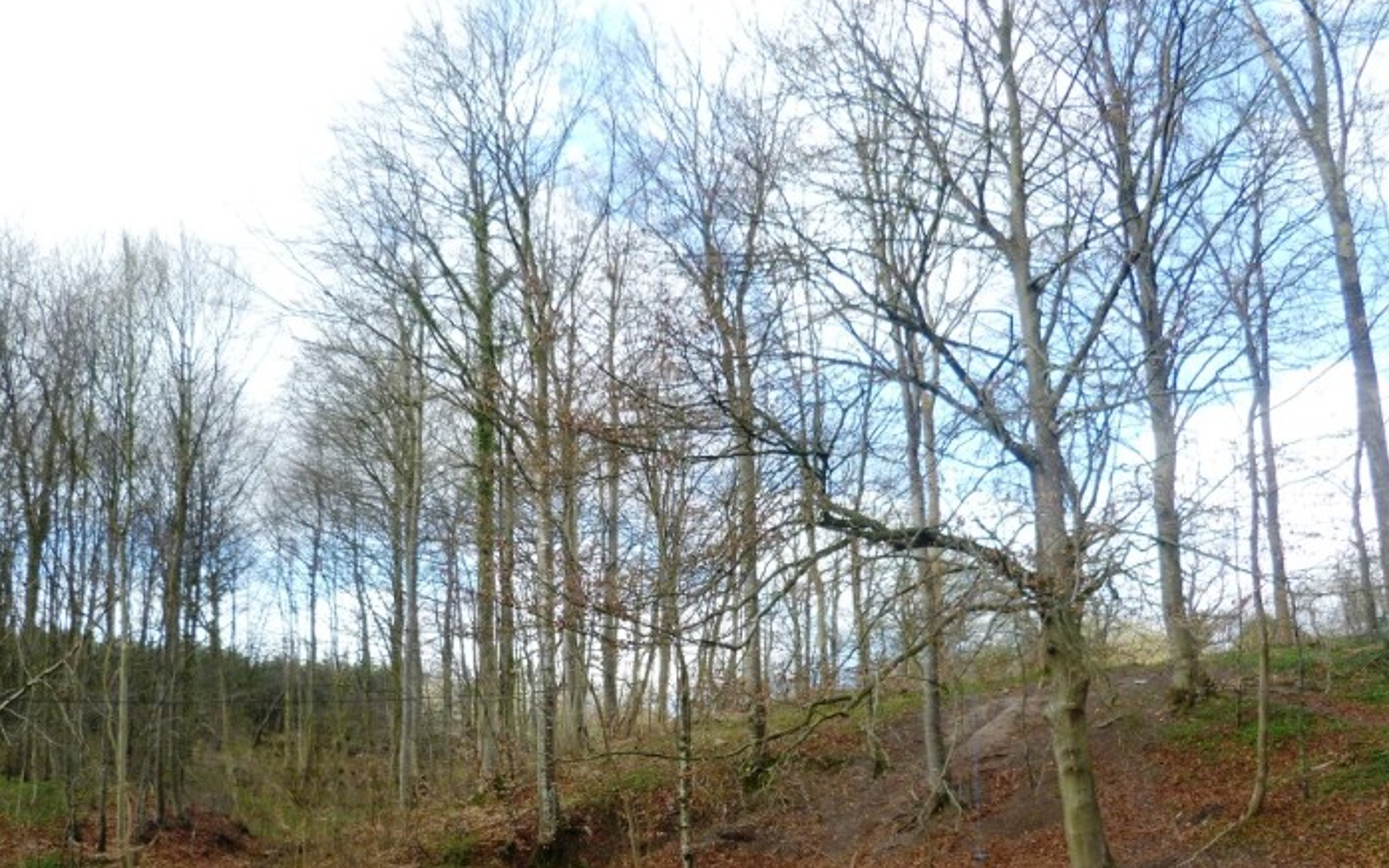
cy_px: 573
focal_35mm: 34
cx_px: 617
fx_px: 1287
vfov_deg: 36.9
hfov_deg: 56.6
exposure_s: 1/250
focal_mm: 5
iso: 100
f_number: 2.8
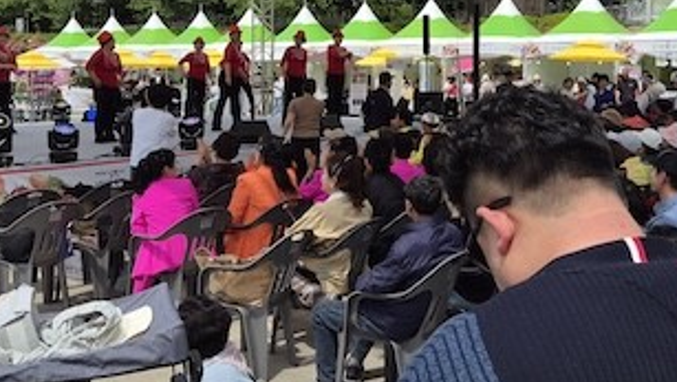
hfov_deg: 42.0
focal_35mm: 49
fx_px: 880
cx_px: 393
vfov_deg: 23.9
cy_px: 49
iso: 50
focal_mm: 5.4
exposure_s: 1/4192
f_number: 1.8
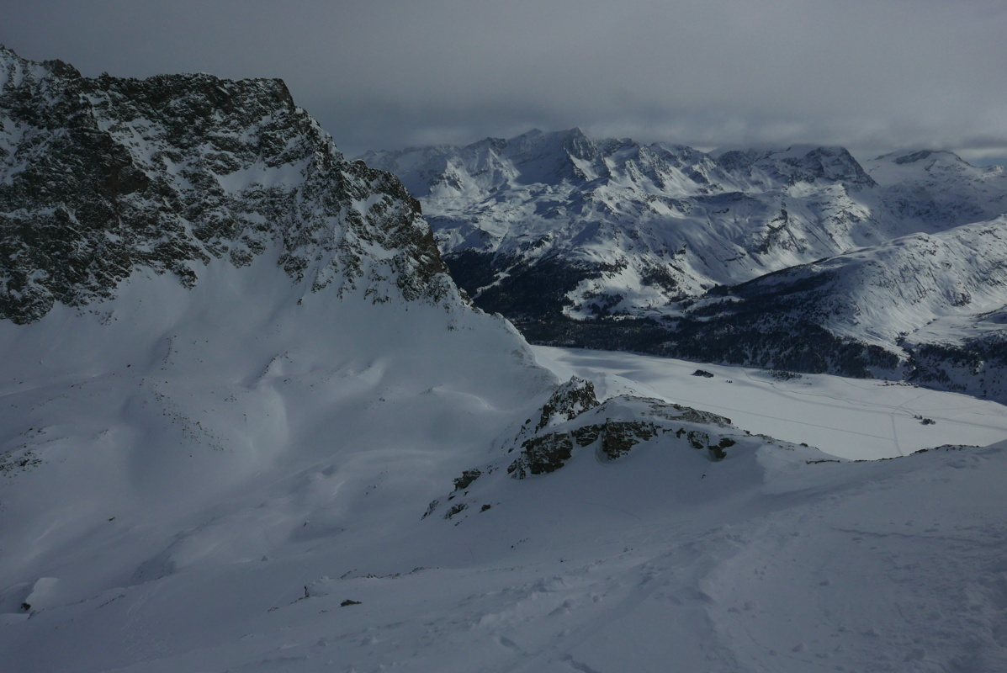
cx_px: 504
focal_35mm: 24
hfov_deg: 73.7
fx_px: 672
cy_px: 336
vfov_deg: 53.2
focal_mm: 10.9
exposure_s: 1/6400
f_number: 5.6
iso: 200
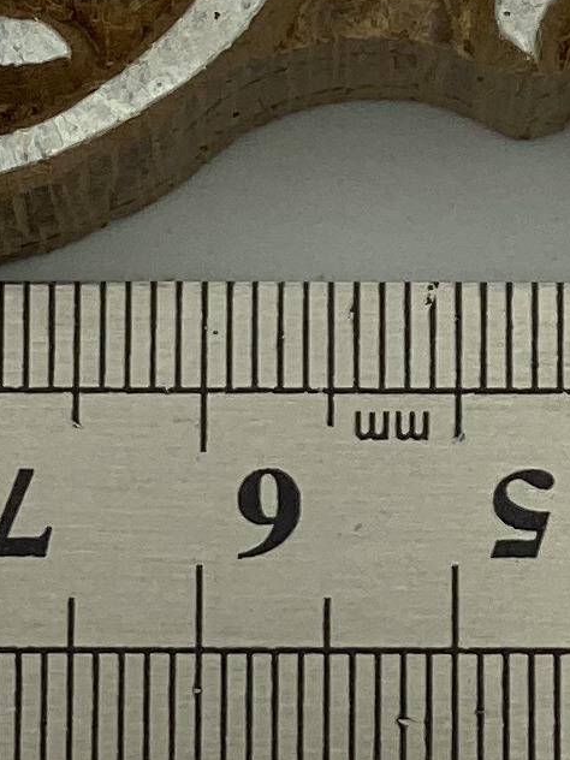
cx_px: 428
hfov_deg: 4.5
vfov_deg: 5.8
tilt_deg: -75.2
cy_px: -690
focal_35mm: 332
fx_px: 7289
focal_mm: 6
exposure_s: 1/761
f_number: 2
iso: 20
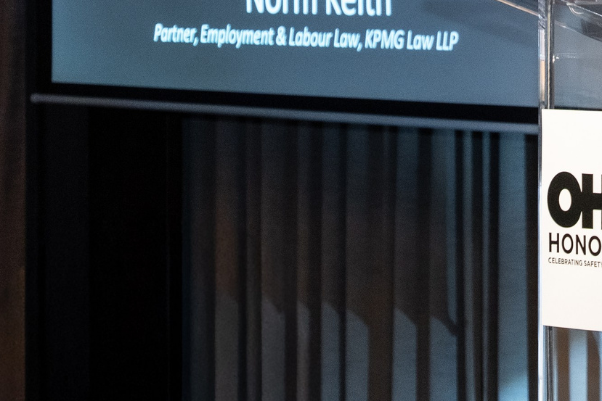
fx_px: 4315
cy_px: -75
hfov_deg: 7.9
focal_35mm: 258
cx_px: 605
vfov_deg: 5.3
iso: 1250
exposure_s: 1/200
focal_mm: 70
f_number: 2.8
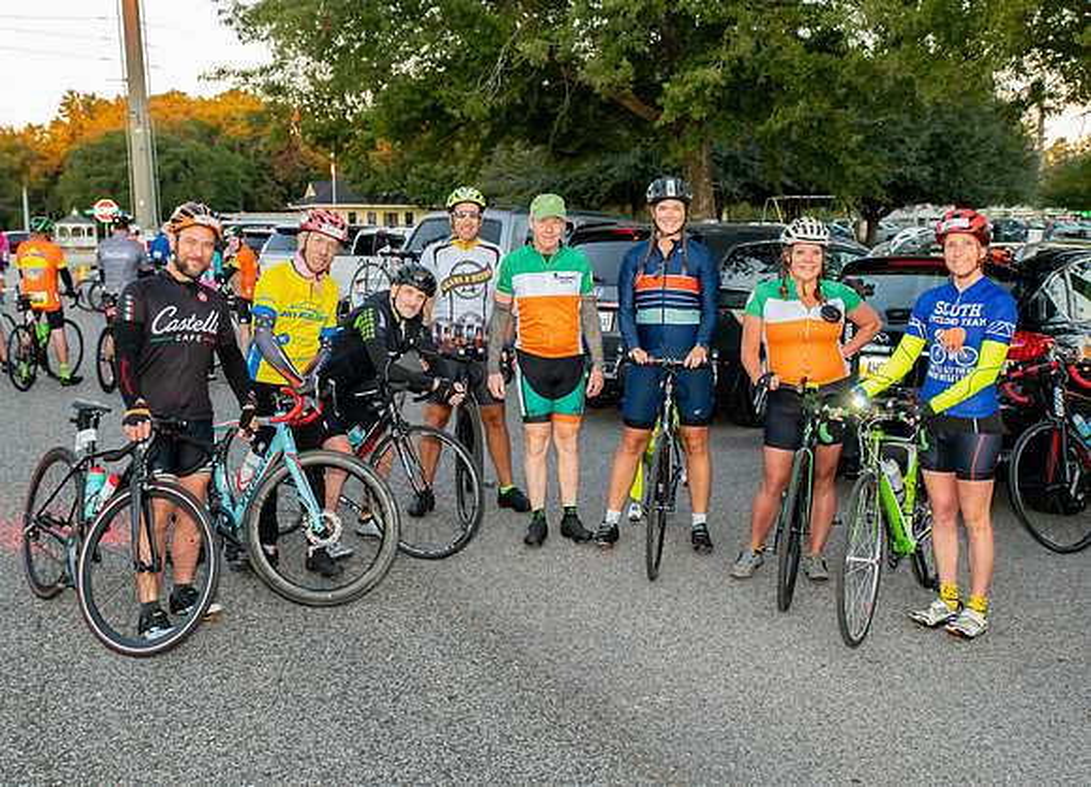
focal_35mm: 39
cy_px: 394
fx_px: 1214
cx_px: 558
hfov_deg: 48.4
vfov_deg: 35.9
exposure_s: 1/160
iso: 2500
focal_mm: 36
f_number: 5
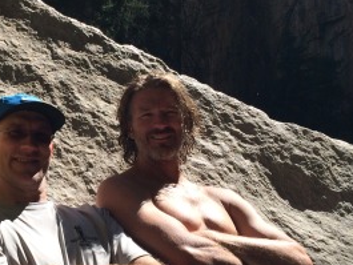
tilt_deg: +5.0
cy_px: 123
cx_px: 21
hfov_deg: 26.6
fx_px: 714
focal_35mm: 70
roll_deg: -0.5
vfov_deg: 21.0
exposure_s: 1/1786
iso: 32
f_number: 2.2
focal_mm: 4.15
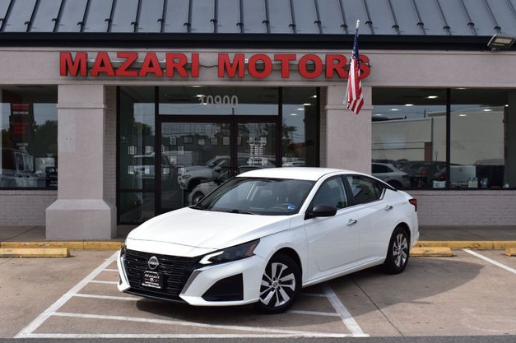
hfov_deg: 40.4
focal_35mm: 49
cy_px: 169
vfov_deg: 27.5
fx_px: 702
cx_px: 261
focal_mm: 32
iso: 320
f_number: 11
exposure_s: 1/500
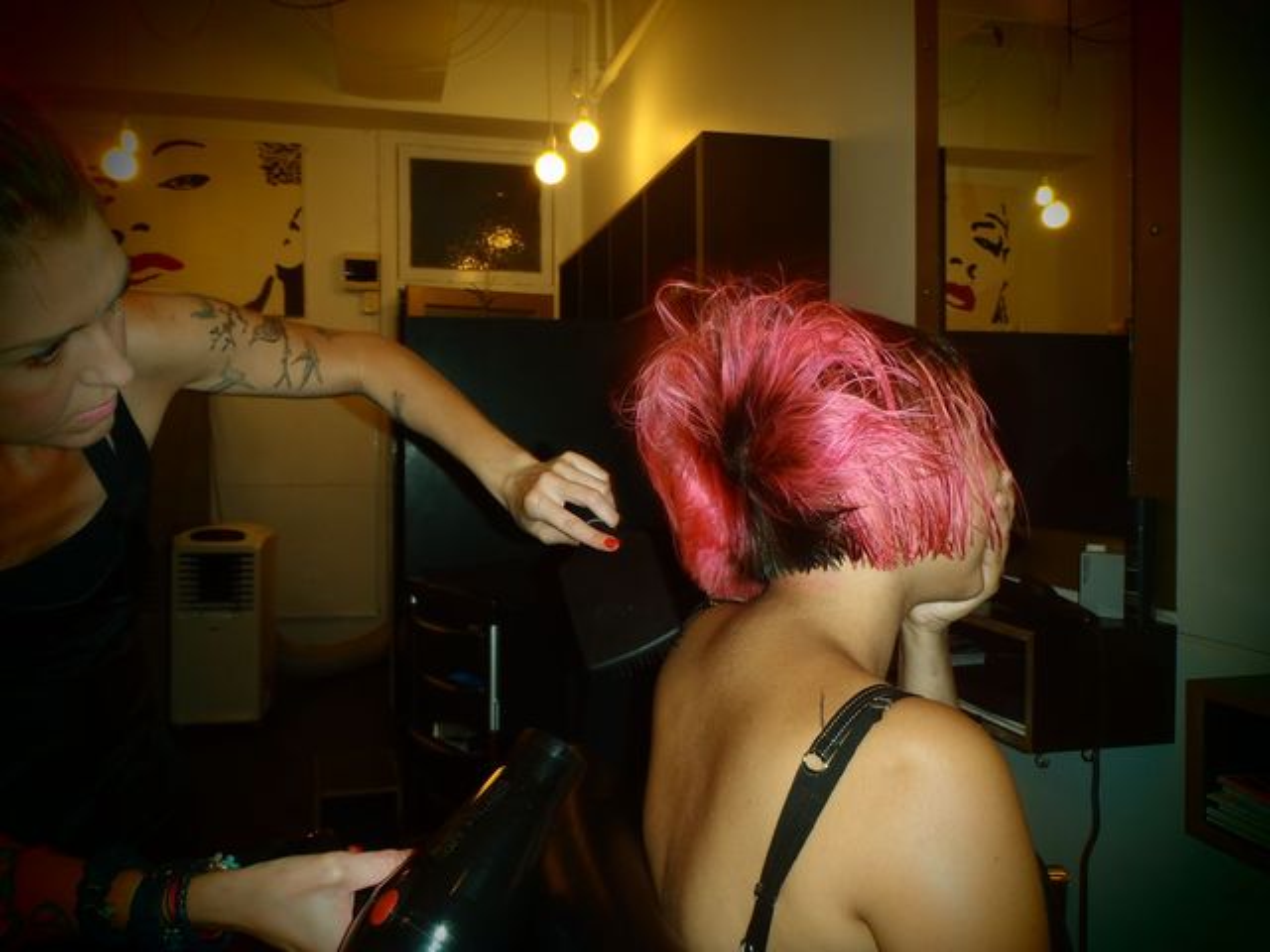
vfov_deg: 49.7
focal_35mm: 28
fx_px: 1027
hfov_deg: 63.4
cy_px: 476
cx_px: 635
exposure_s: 1/30
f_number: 3.9
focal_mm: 5
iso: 100
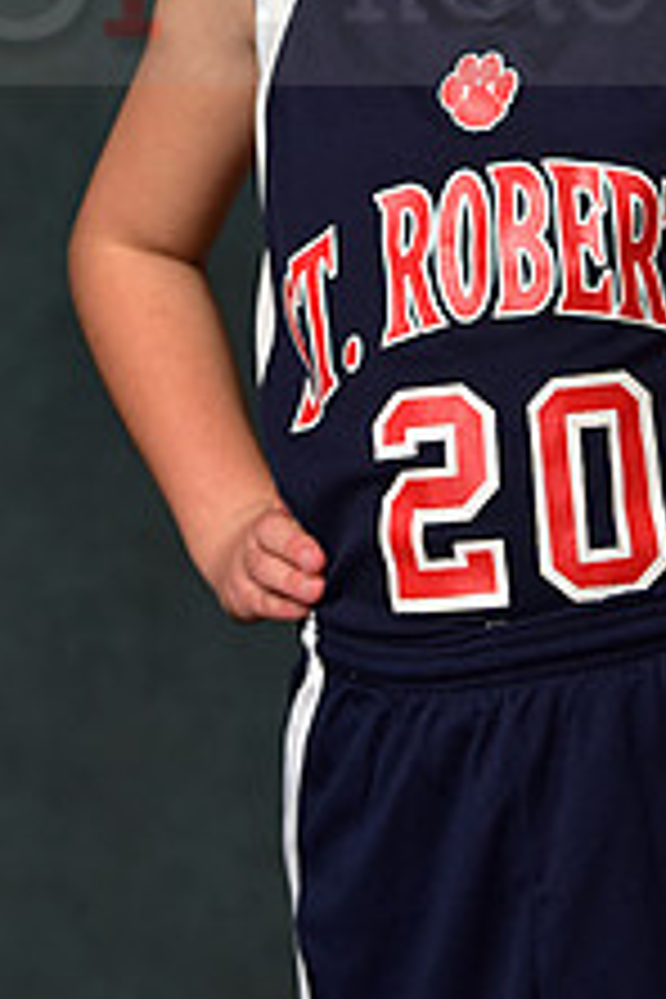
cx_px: 578
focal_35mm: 267
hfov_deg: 5.1
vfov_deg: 7.7
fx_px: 7409
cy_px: -58
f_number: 4.5
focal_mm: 102
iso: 250
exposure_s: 1/250
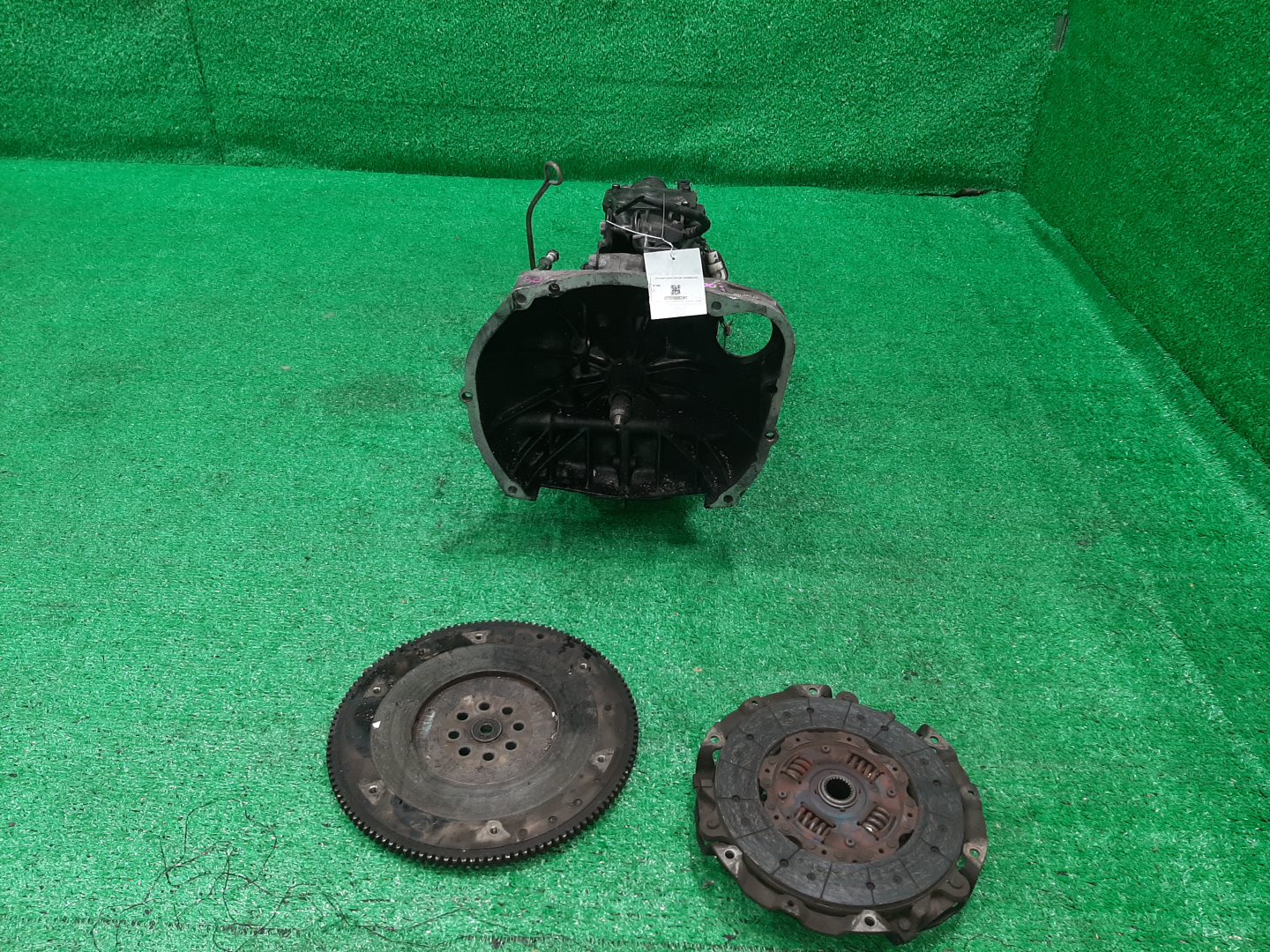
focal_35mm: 26
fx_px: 954
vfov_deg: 53.1
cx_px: 635
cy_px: 476
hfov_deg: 67.3
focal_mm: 3.93
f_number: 1.7
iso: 124
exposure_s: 1/50
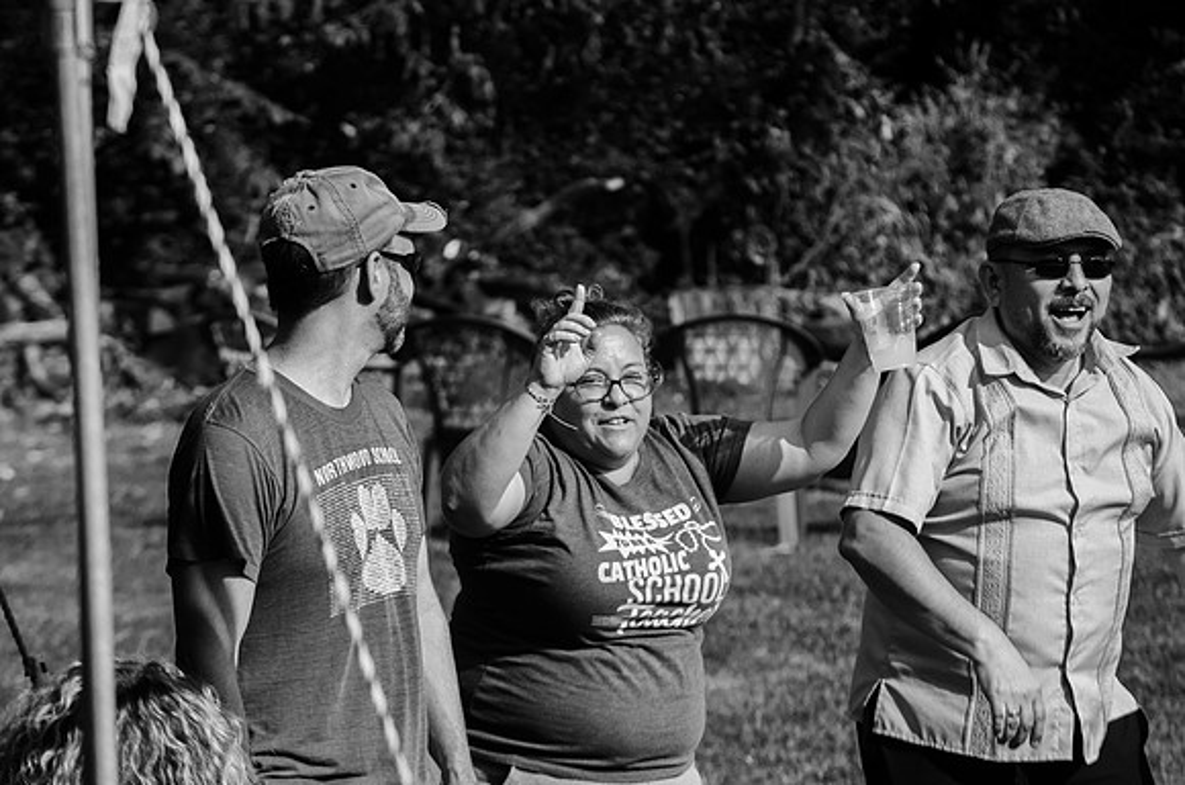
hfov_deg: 9.2
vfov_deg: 6.1
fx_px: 7390
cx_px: 592
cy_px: 392
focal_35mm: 225
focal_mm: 150
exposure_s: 1/800
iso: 200
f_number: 7.1
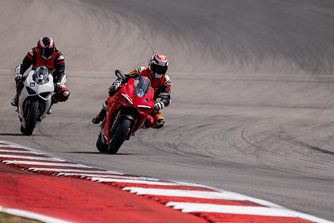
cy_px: 116
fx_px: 8327
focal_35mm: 897
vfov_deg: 1.5
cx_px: 149
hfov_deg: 2.3
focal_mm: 500
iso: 200
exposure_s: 1/2500
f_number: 5.6
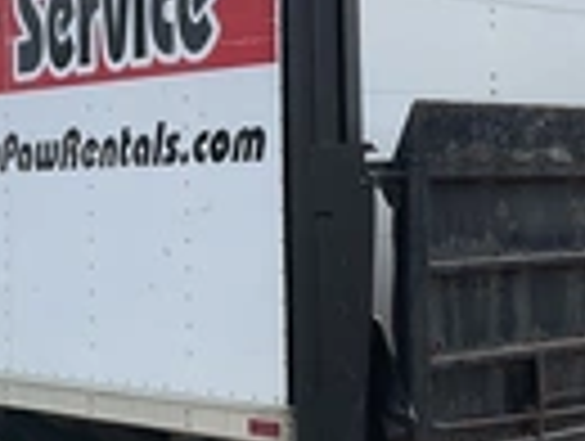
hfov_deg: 21.8
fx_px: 1507
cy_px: 148
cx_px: 171
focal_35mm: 89
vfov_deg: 16.6
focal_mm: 3
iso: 25
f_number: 1.8
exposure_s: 1/2320
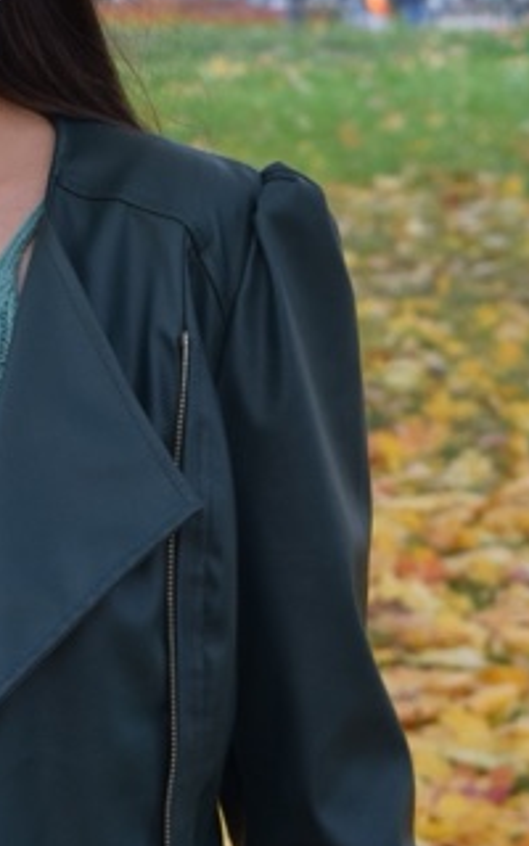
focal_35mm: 197
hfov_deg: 6.6
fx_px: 4549
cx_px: -108
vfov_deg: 10.6
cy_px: 243
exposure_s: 1/40
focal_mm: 55
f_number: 9
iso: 800
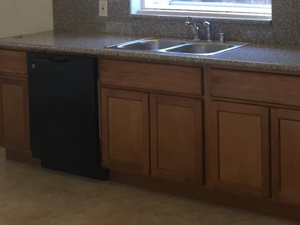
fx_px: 581
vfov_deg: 21.2
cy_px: 2
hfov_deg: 28.2
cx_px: 251
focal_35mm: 67
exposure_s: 1/30
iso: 40
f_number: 2.2
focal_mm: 4.15
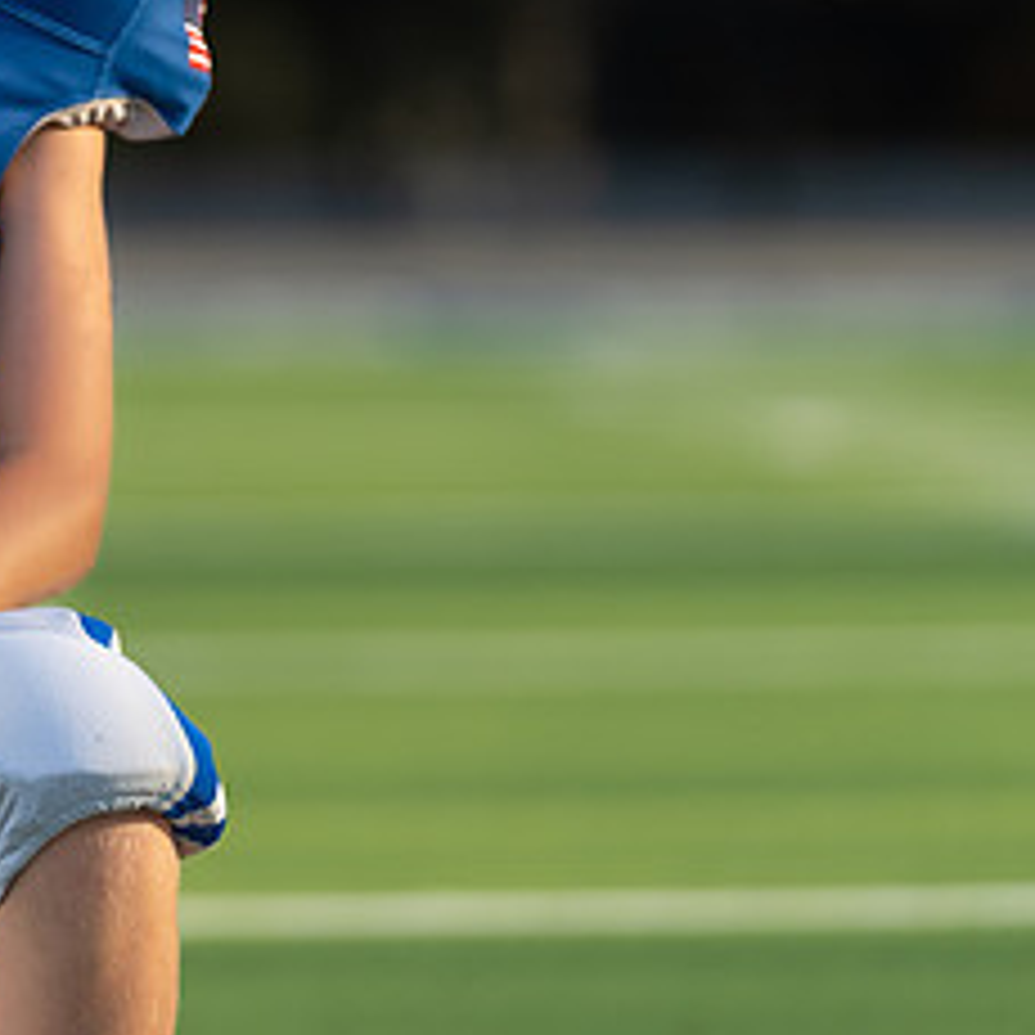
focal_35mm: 394
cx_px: -195
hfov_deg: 4.4
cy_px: 55
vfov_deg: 4.4
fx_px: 13328
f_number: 2.8
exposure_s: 1/640
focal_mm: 146
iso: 100
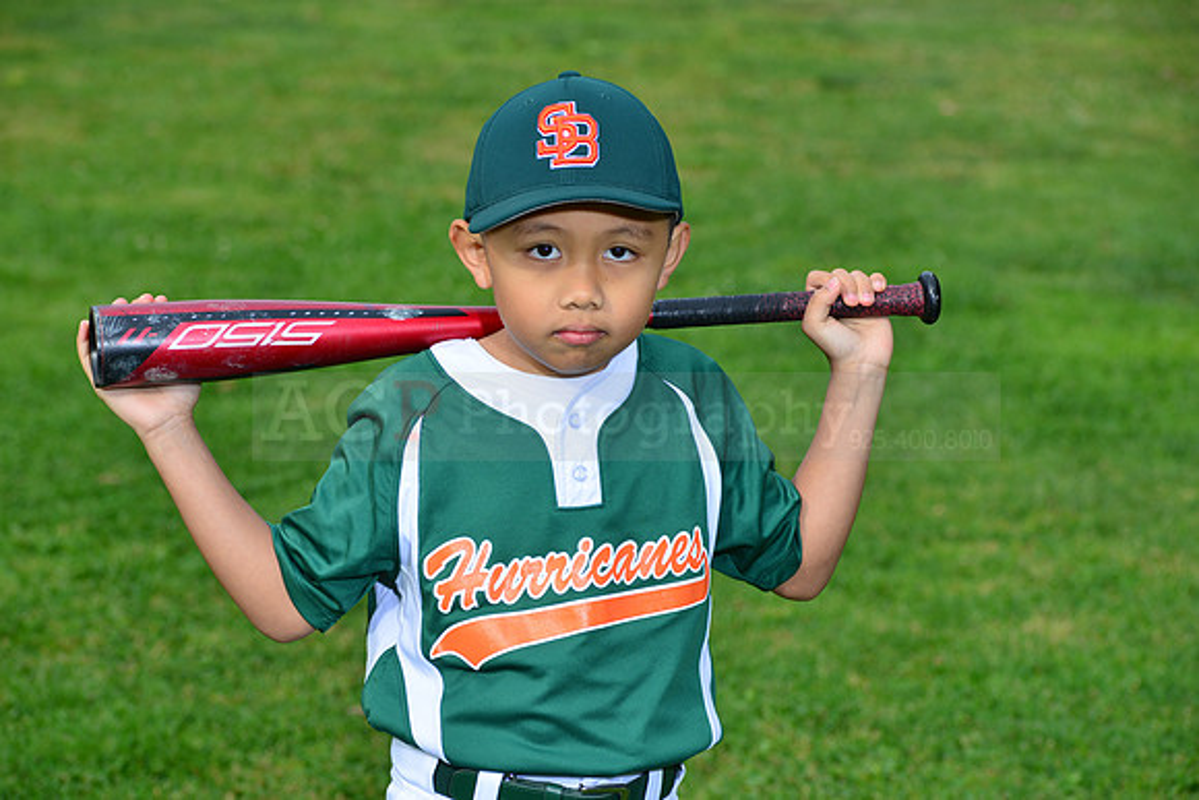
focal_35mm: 135
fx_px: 4497
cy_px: 400
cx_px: 600
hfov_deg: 15.2
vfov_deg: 10.2
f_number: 10
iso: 200
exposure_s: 1/200
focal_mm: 135
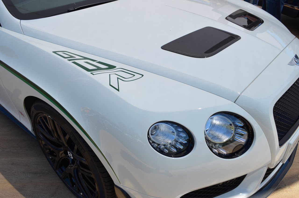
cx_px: 150
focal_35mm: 30
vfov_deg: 43.4
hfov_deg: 62.0
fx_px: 249
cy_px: 99
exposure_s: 1/250
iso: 100
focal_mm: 20
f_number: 8
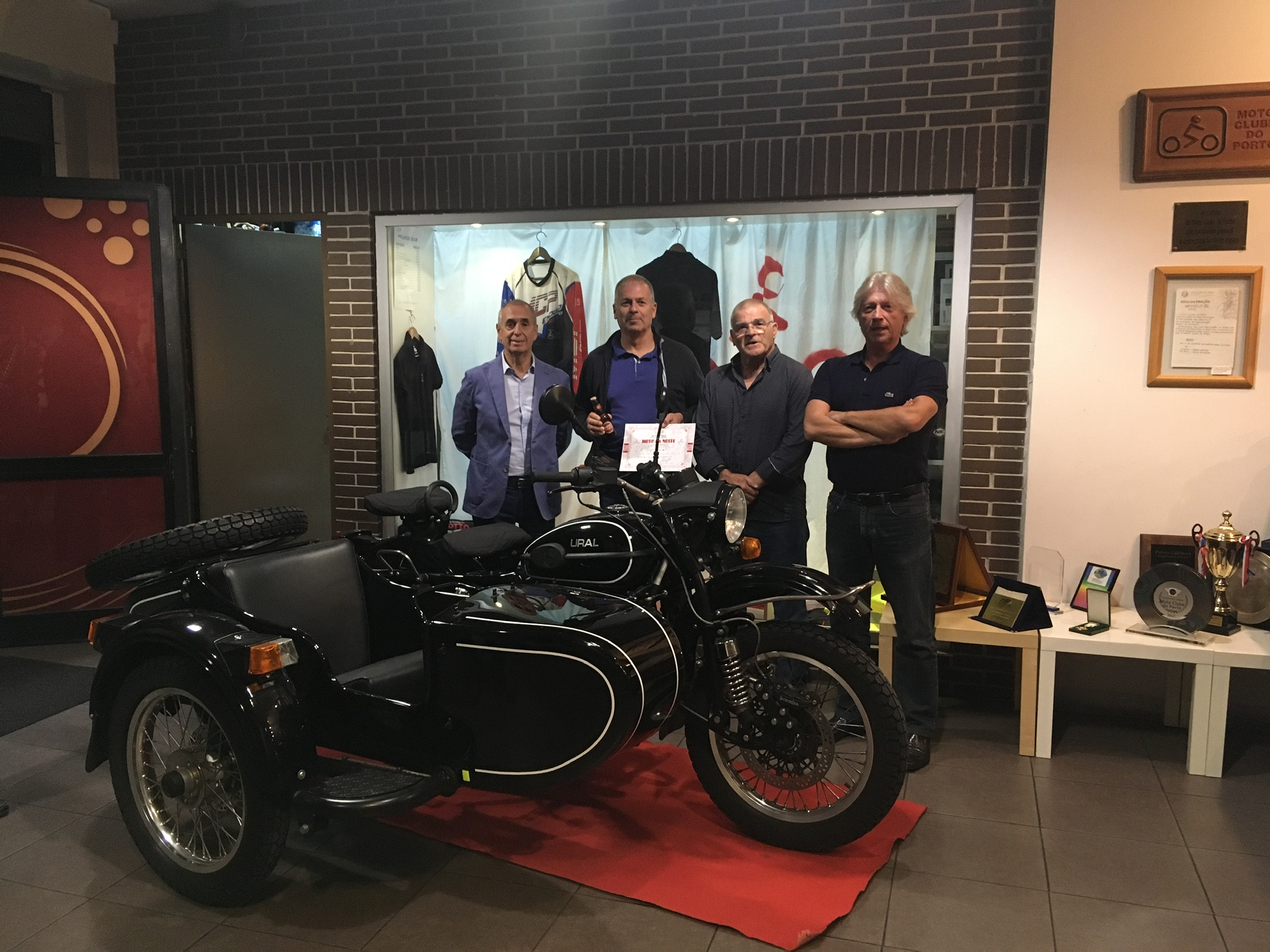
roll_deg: +0.6
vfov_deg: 48.2
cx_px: 635
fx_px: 1064
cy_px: 476
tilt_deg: -6.5
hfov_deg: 61.7
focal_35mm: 29
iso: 200
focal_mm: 4.15
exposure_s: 1/20
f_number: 2.2
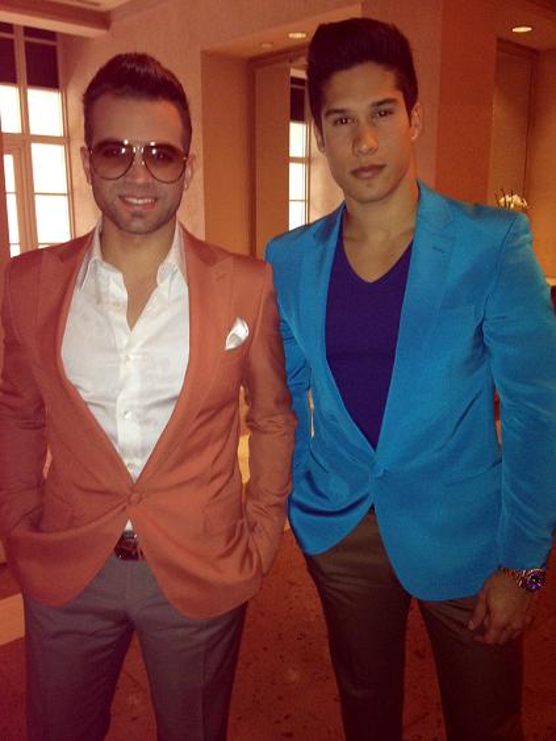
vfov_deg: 52.6
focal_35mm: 35
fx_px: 750
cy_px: 370
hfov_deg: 40.7
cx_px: 278
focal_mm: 4.28
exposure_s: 1/16
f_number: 2.4
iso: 250
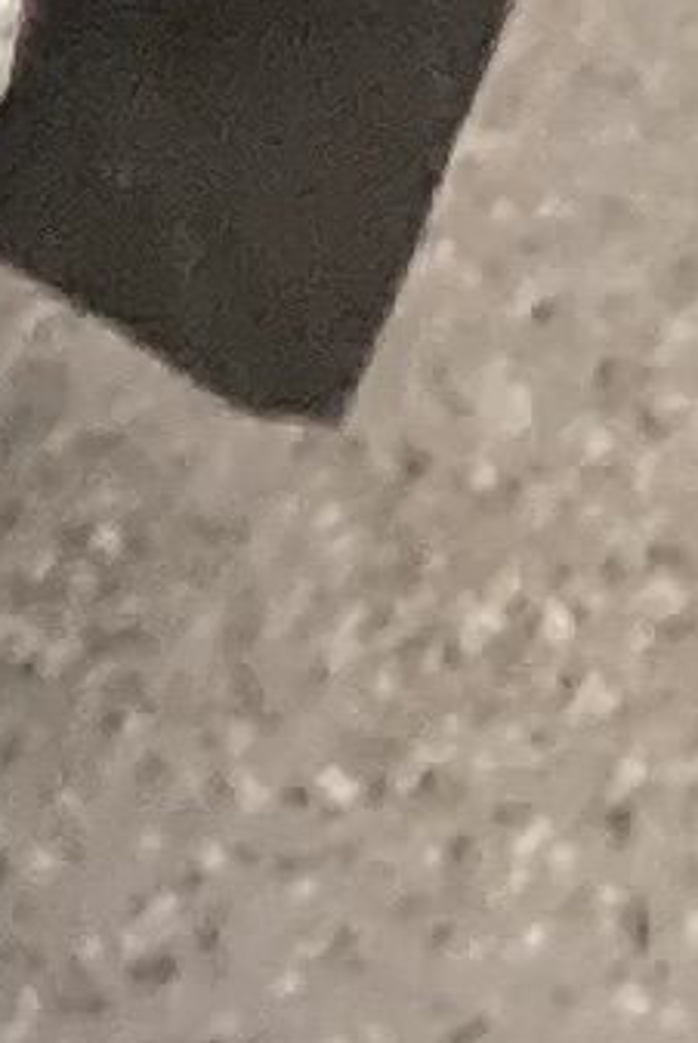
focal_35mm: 311
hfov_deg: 3.6
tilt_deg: -28.4
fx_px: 9026
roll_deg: +1.4
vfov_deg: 6.4
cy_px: -1040
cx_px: -4139
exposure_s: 1/60
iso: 125
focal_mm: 3.3
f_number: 2.4
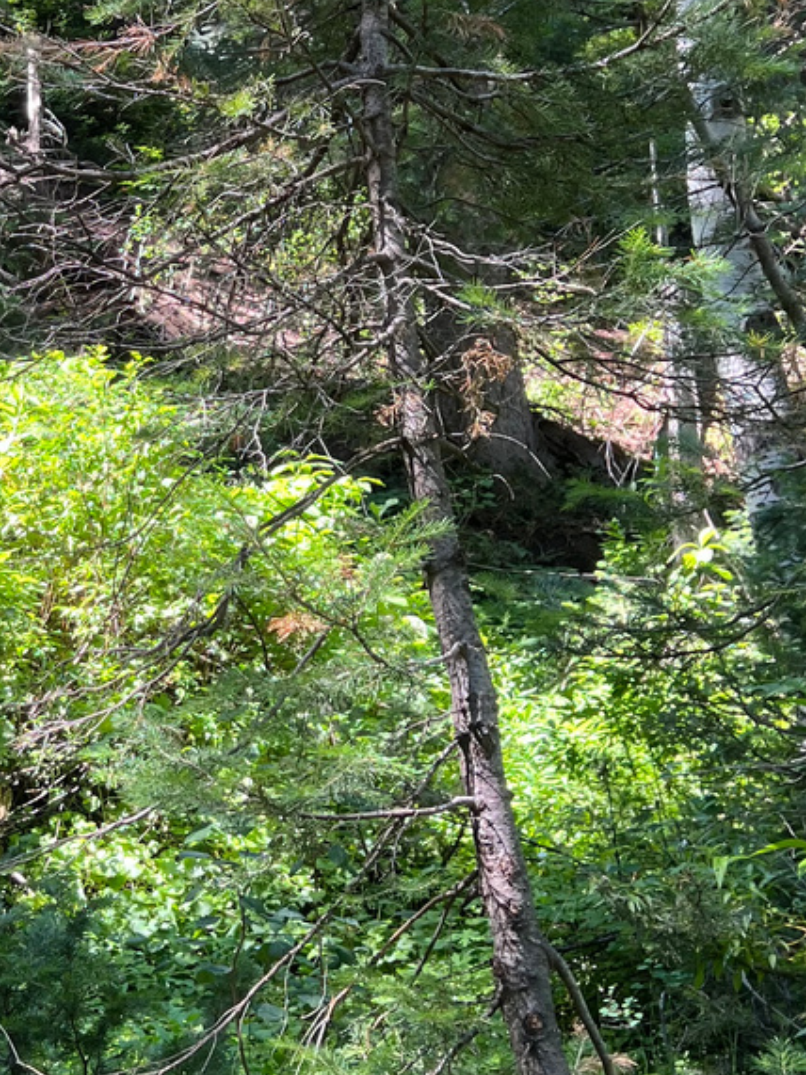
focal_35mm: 70
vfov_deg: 27.7
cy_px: 454
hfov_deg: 20.6
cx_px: 102
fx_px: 2174
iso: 32
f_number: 1.5
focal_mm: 5.7
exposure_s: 1/123
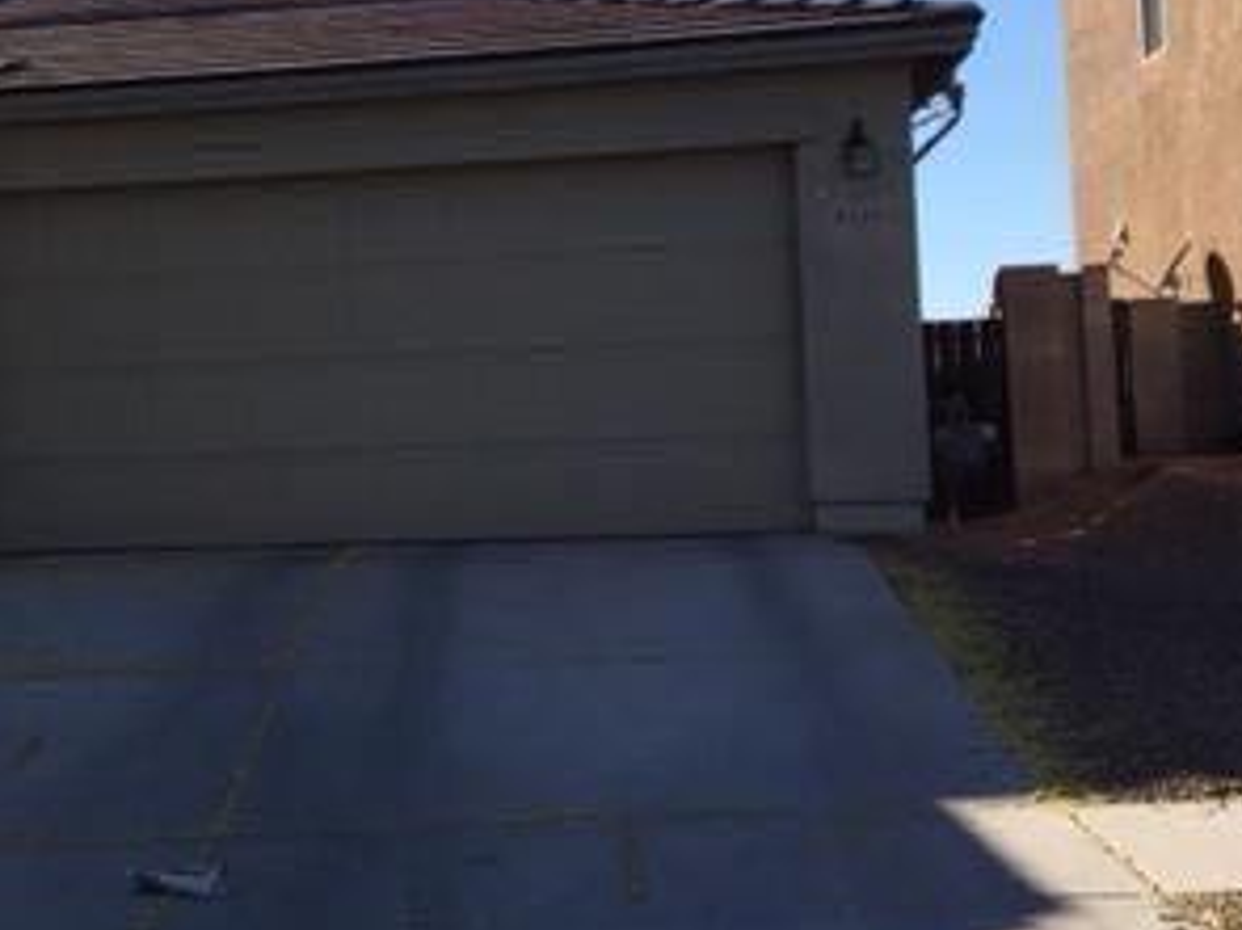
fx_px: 2259
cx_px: 59
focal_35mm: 63
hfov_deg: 29.1
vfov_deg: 23.2
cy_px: 366
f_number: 2.2
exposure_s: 1/1647
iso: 32
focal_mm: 4.15
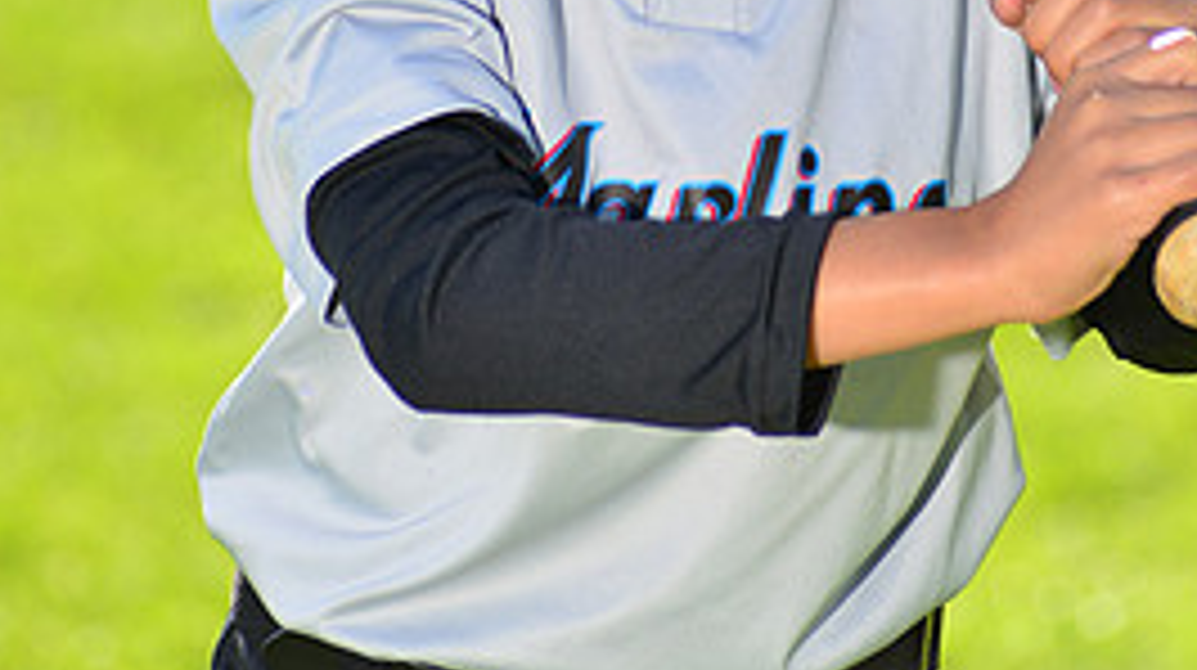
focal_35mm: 389
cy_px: -315
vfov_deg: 3.1
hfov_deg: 5.6
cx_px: 722
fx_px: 12334
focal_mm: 170
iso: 100
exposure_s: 1/250
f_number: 5
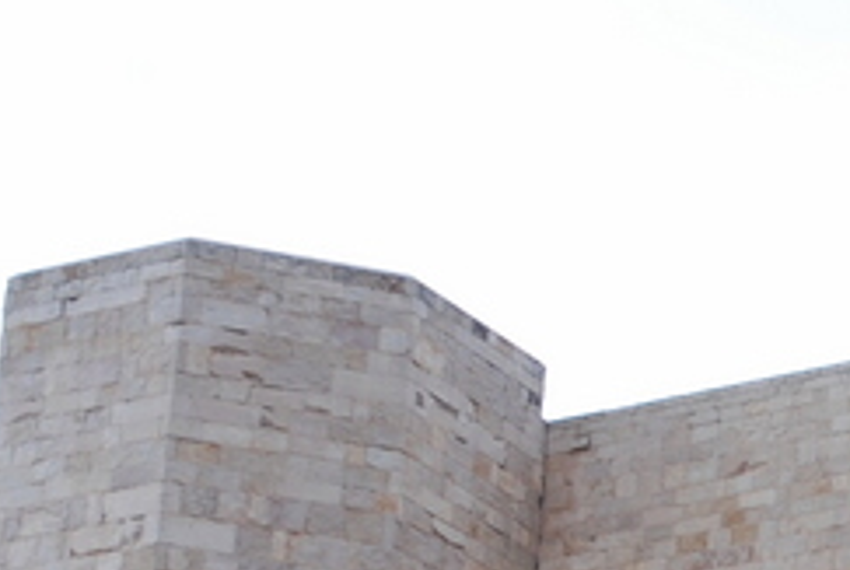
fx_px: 4235
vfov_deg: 7.5
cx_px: 1518
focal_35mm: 179
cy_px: 934
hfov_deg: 10.8
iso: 100
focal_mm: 29
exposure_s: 1/160
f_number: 6.3
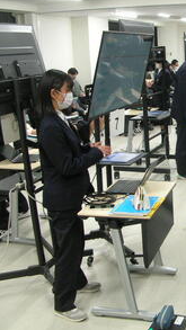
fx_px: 456
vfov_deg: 39.9
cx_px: 206
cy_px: 163
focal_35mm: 52
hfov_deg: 21.8
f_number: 2.8
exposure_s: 1/9
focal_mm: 5.8
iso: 50
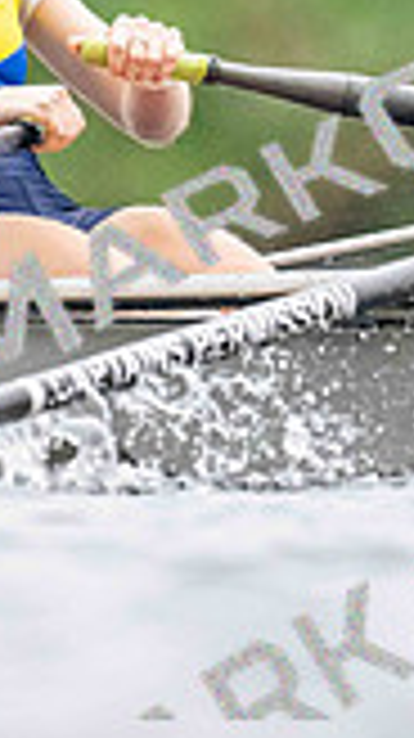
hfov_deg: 0.5
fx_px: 43493
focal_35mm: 2224
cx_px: 554
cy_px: -52
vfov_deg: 1.0
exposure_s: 1/2500
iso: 6400
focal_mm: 600
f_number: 4
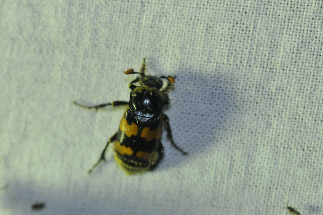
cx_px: 162
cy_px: 108
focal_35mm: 158
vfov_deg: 8.7
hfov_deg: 13.1
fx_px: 1412
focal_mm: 105
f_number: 10
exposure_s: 1/160
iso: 800
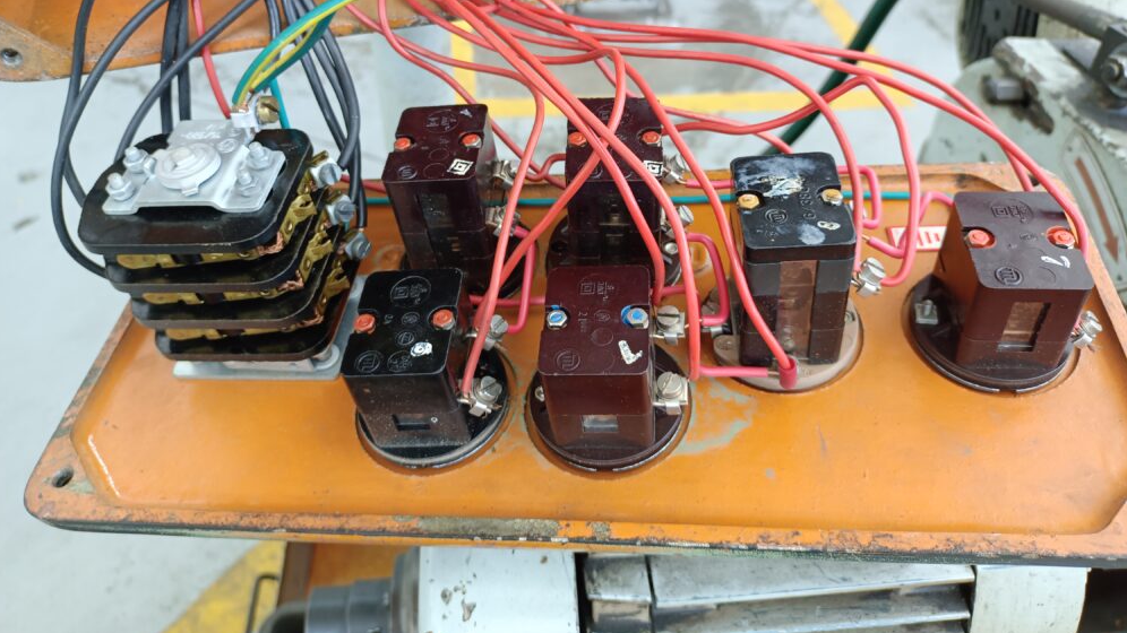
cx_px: 567
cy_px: 215
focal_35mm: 28
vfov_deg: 41.0
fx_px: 837
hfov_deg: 67.9
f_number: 1.79
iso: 1221
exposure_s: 1/60
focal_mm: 4.71
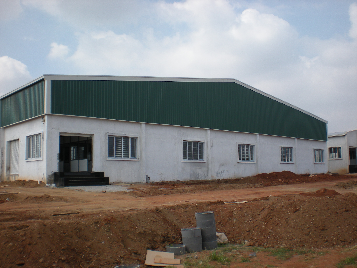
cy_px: 134
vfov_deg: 37.7
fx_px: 392
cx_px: 178
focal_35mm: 38
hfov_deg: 49.0
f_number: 4.6
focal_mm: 6.3
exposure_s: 1/399
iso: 64
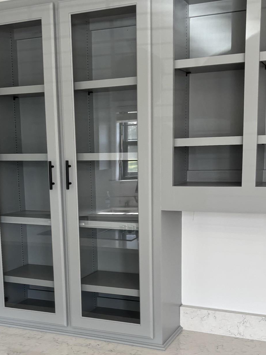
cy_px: 242
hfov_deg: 29.6
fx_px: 502
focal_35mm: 49
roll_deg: -1.2
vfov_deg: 38.4
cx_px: 110
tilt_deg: -10.4
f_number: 1.6
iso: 100
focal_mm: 5.96
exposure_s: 1/120
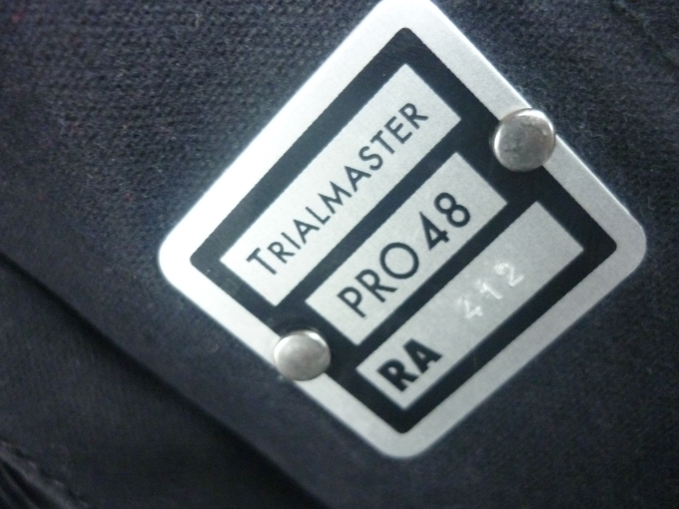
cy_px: 254
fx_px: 647
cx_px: 340
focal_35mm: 33
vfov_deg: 42.9
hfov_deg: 55.4
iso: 500
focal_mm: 5.5
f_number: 2.8
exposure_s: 1/60
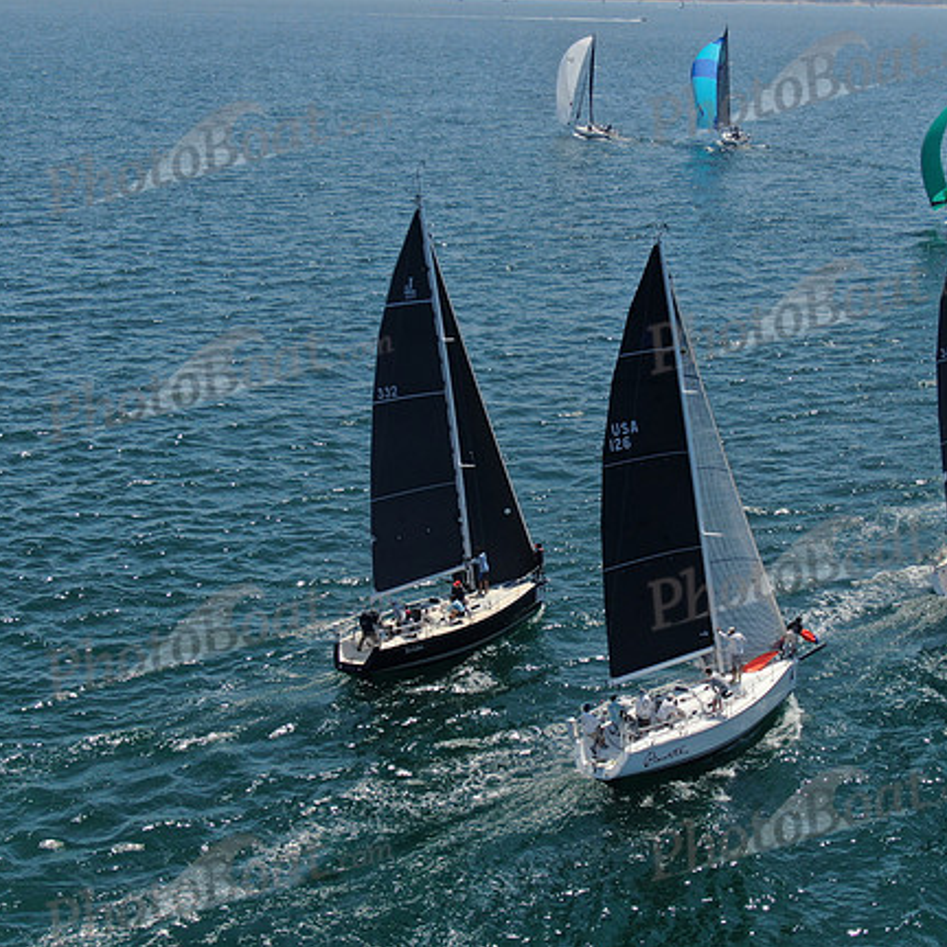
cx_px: 522
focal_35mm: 57
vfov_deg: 30.0
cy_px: 472
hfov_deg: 30.0
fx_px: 1764
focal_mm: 8.6
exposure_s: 1/1000
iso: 100
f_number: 3.8
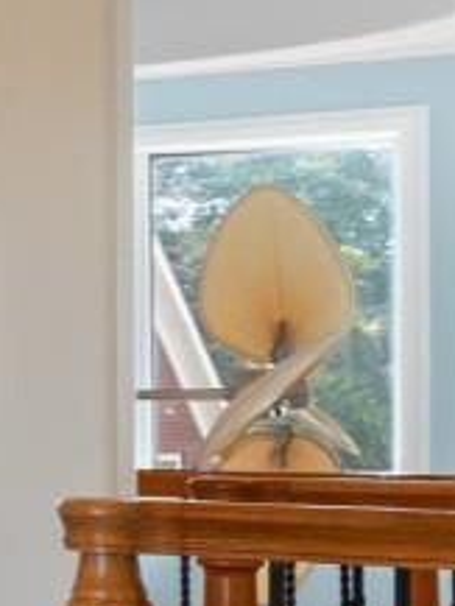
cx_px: -1597
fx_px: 2013
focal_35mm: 115
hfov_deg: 7.1
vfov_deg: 17.1
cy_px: 366
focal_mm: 11
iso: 100
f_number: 4.8
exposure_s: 1/20
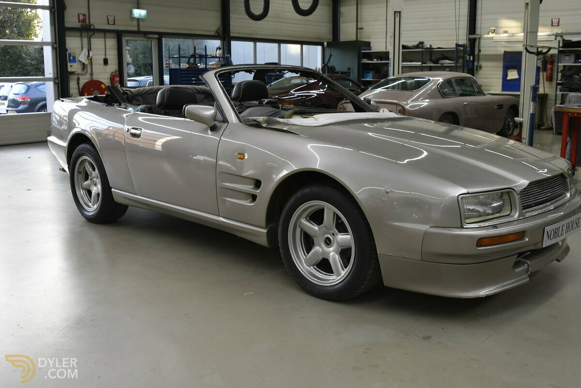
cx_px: 290
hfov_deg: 53.1
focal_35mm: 36
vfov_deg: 36.9
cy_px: 194
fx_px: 581
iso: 800
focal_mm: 24
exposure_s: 1/100
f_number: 5
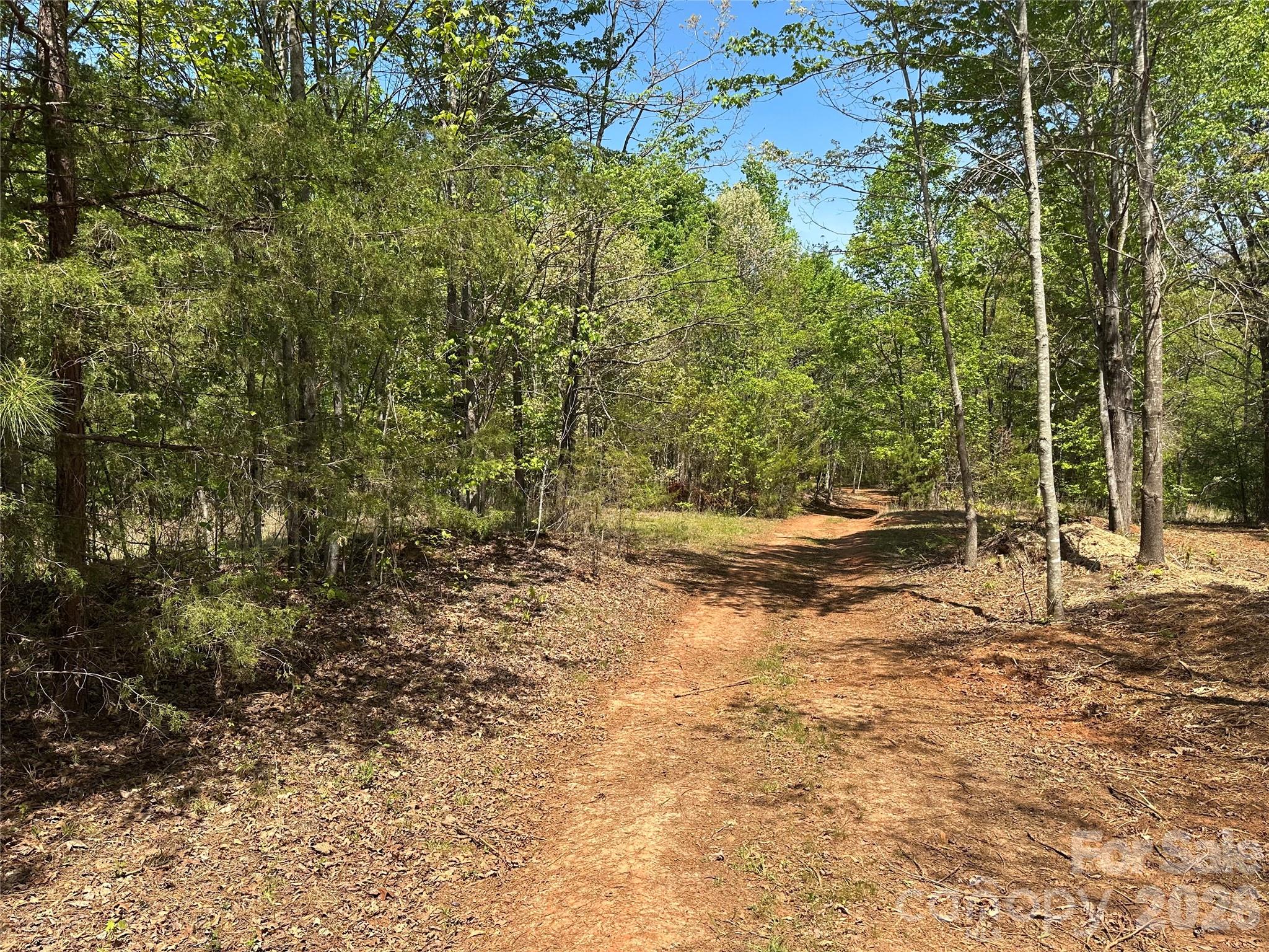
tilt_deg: -0.7
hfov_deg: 71.6
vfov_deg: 56.8
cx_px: 634
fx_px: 880
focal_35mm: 24
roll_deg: +0.7
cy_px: 476
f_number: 1.78
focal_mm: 6.86
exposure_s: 1/2353
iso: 80
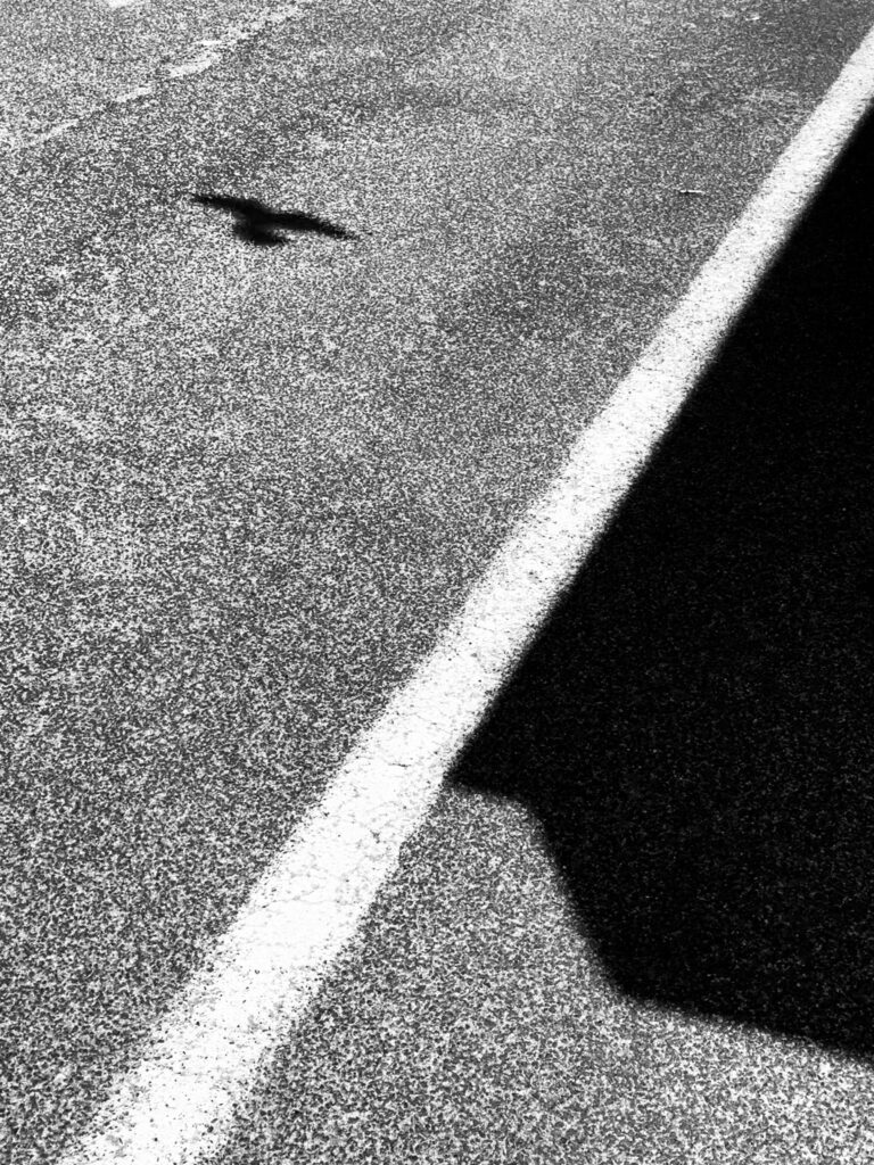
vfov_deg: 39.7
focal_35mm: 48
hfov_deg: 30.3
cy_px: 582
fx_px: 1616
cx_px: 437
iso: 64
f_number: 1.78
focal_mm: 6.86
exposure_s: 1/6623
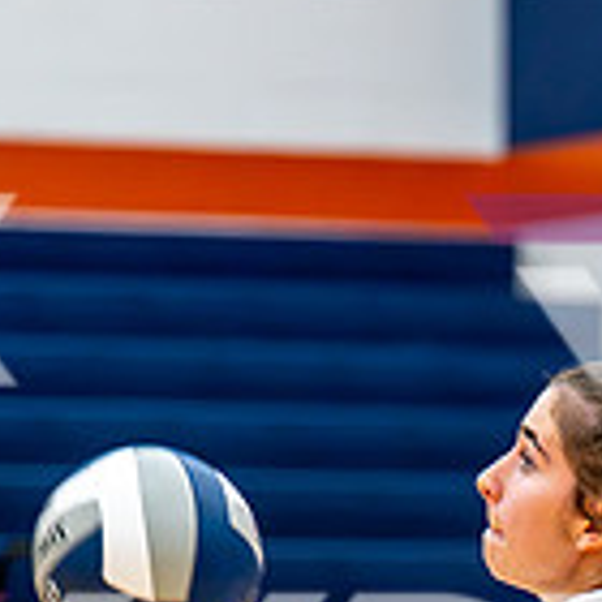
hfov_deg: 4.4
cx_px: 577
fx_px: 7791
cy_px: 714
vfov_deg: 4.4
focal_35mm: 396
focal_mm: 89
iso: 3200
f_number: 2.8
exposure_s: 1/800
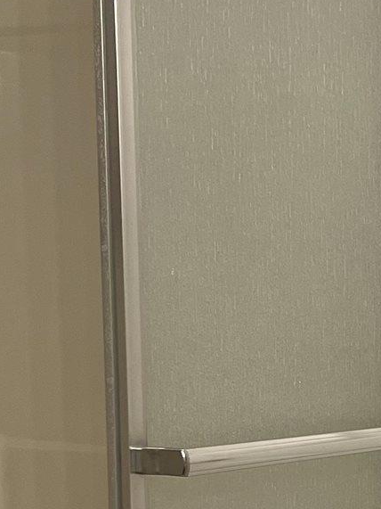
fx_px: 1541
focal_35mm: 105
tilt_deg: -6.8
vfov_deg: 18.2
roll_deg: -1.2
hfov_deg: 13.0
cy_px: 516
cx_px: 639
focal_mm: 5.7
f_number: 1.5
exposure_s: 1/120
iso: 100
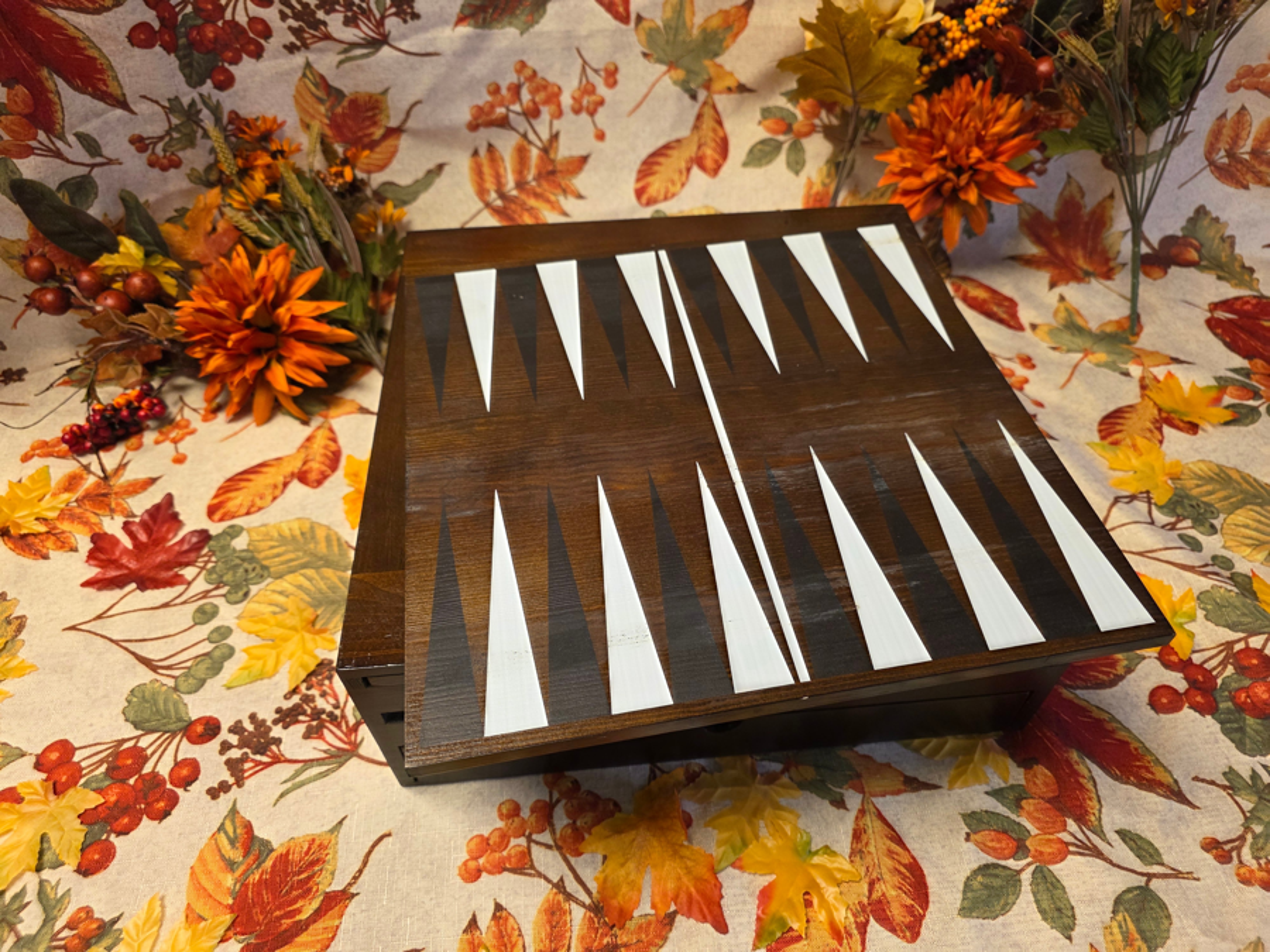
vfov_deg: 58.9
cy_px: 476
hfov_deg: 73.9
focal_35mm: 23
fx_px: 844
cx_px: 635
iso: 320
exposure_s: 1/120
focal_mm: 6.3
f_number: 1.7
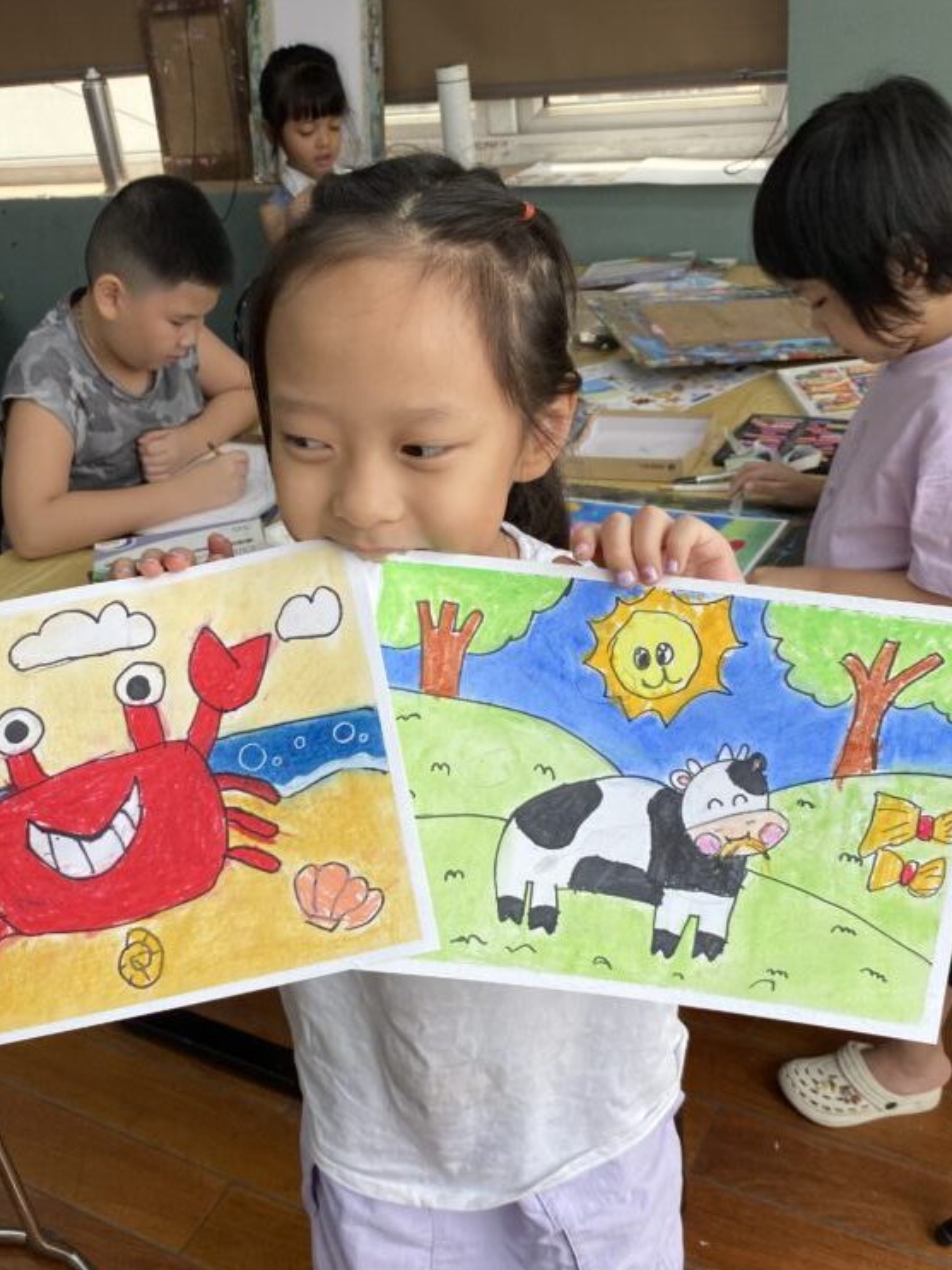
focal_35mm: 35
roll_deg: +8.1
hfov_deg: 40.5
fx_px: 1284
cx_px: 391
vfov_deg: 52.5
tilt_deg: -30.2
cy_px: 701
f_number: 1.8
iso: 32
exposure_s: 1/510
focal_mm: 4.25
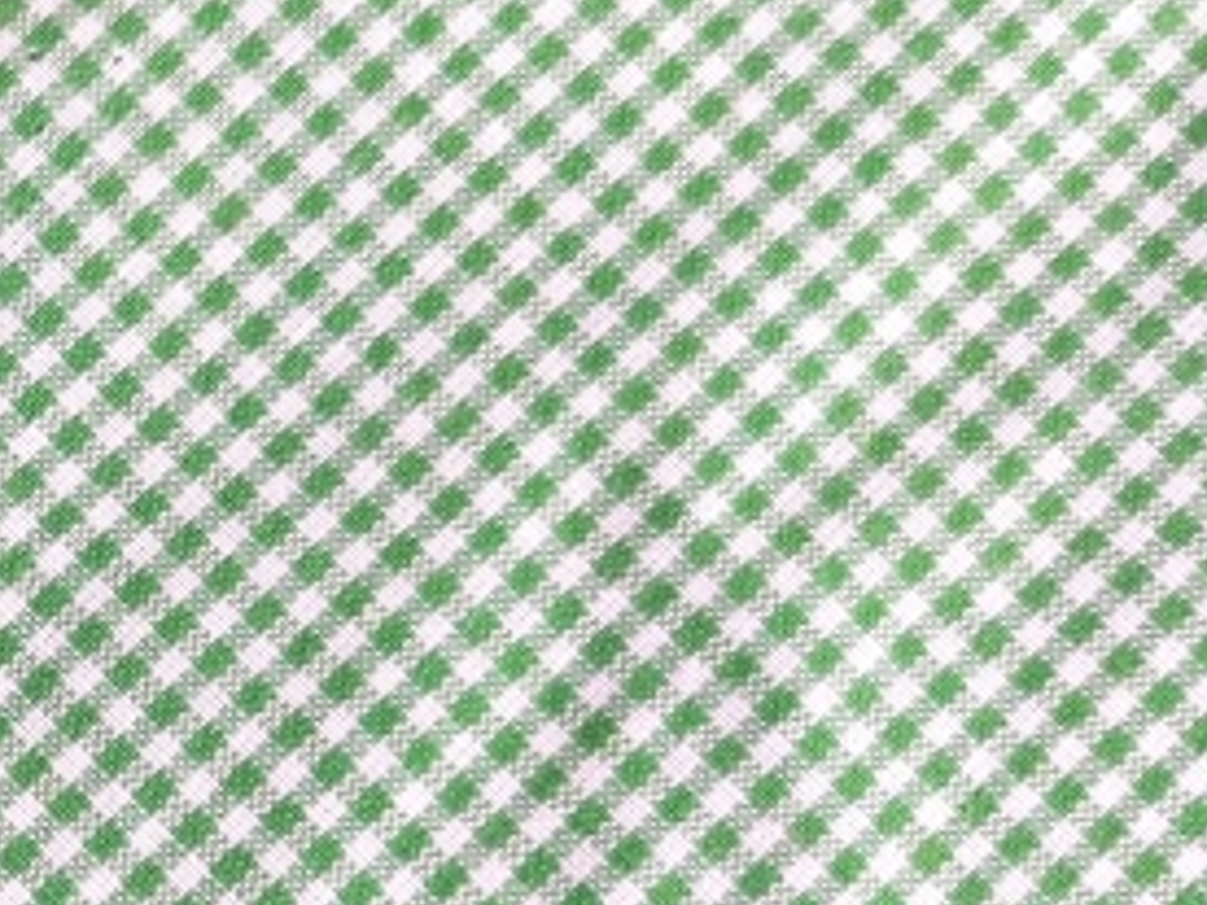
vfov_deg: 14.5
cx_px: -621
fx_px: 3487
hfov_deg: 17.6
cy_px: 909
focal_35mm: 100
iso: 64
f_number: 1.8
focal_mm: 4.75
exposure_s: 1/100
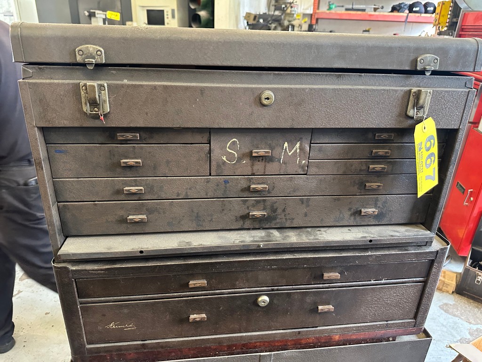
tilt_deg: -23.4
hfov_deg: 71.6
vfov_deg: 56.8
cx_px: 241
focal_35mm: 24
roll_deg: -2.4
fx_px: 334
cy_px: 181
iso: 500
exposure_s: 1/60
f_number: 1.78
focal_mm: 6.86
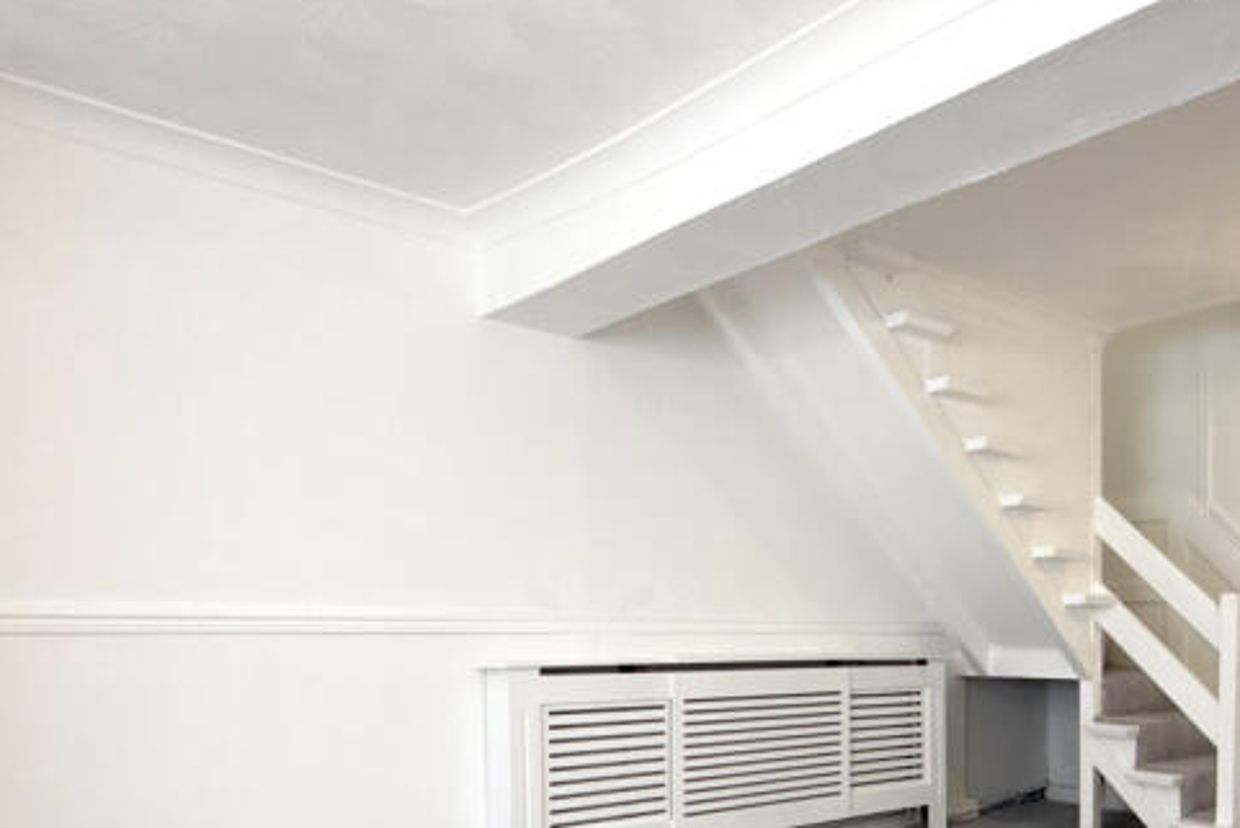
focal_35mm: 31
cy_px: 663
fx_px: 1068
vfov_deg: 40.6
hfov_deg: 57.4
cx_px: 920
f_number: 2.2
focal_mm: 2.22
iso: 125
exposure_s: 1/100
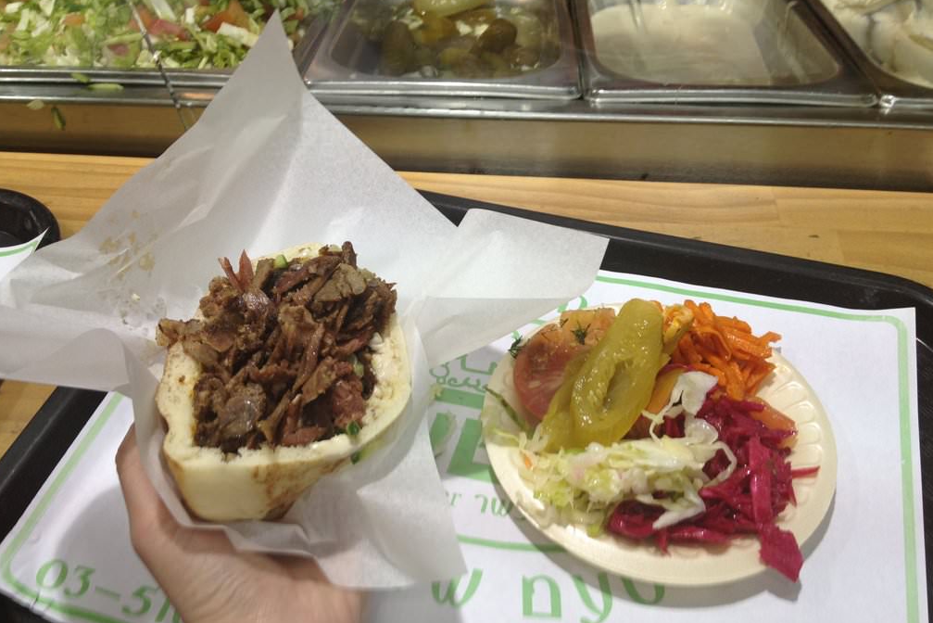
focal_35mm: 37
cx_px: 466
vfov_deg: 35.9
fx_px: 959
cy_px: 346
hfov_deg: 51.9
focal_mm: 4.28
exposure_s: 1/40
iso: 50
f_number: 2.4
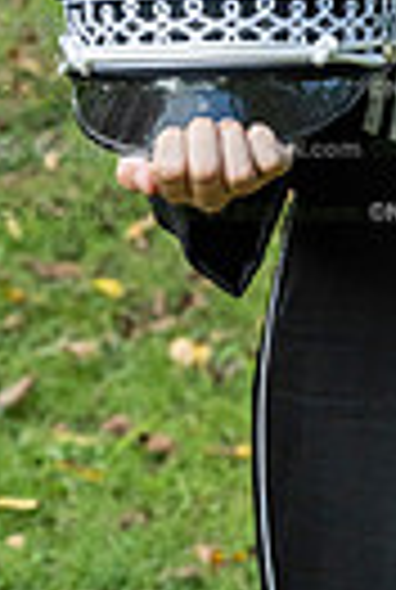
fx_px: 3315
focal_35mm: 202
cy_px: -221
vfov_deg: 9.9
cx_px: 572
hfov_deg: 6.8
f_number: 5.6
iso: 1000
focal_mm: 59
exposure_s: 1/640
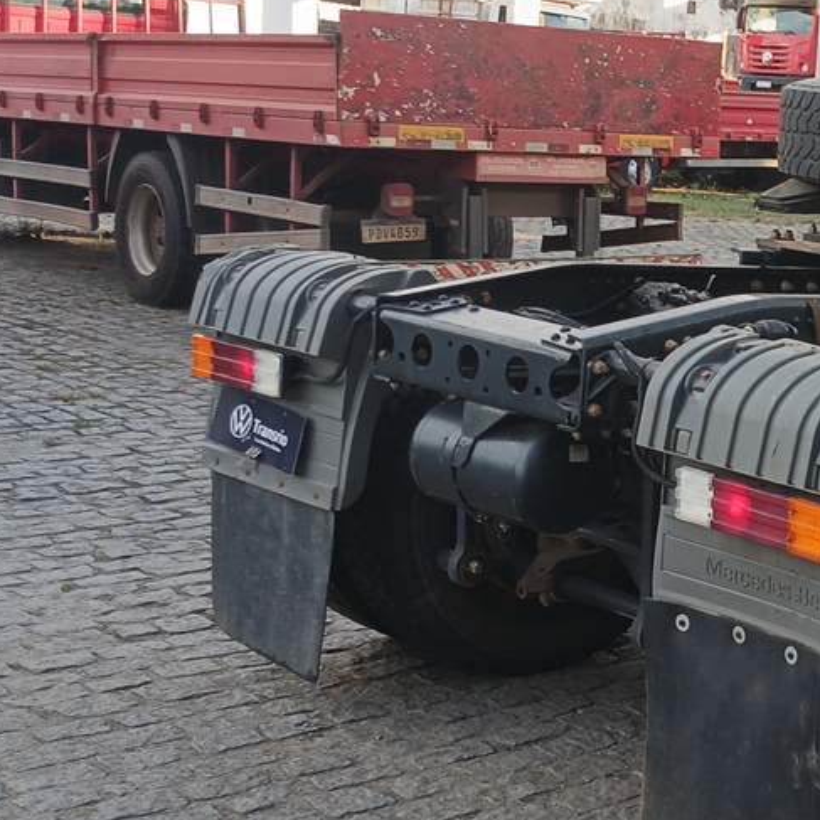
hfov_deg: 23.0
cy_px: 370
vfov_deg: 25.3
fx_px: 1822
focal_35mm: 68
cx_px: 1014
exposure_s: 1/100
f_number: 1.8
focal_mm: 3.98
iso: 37
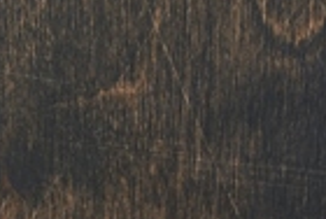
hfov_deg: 5.3
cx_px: 254
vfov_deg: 3.6
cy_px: 231
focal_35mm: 385
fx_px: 3494
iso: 160
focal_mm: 60
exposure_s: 1/160
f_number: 9
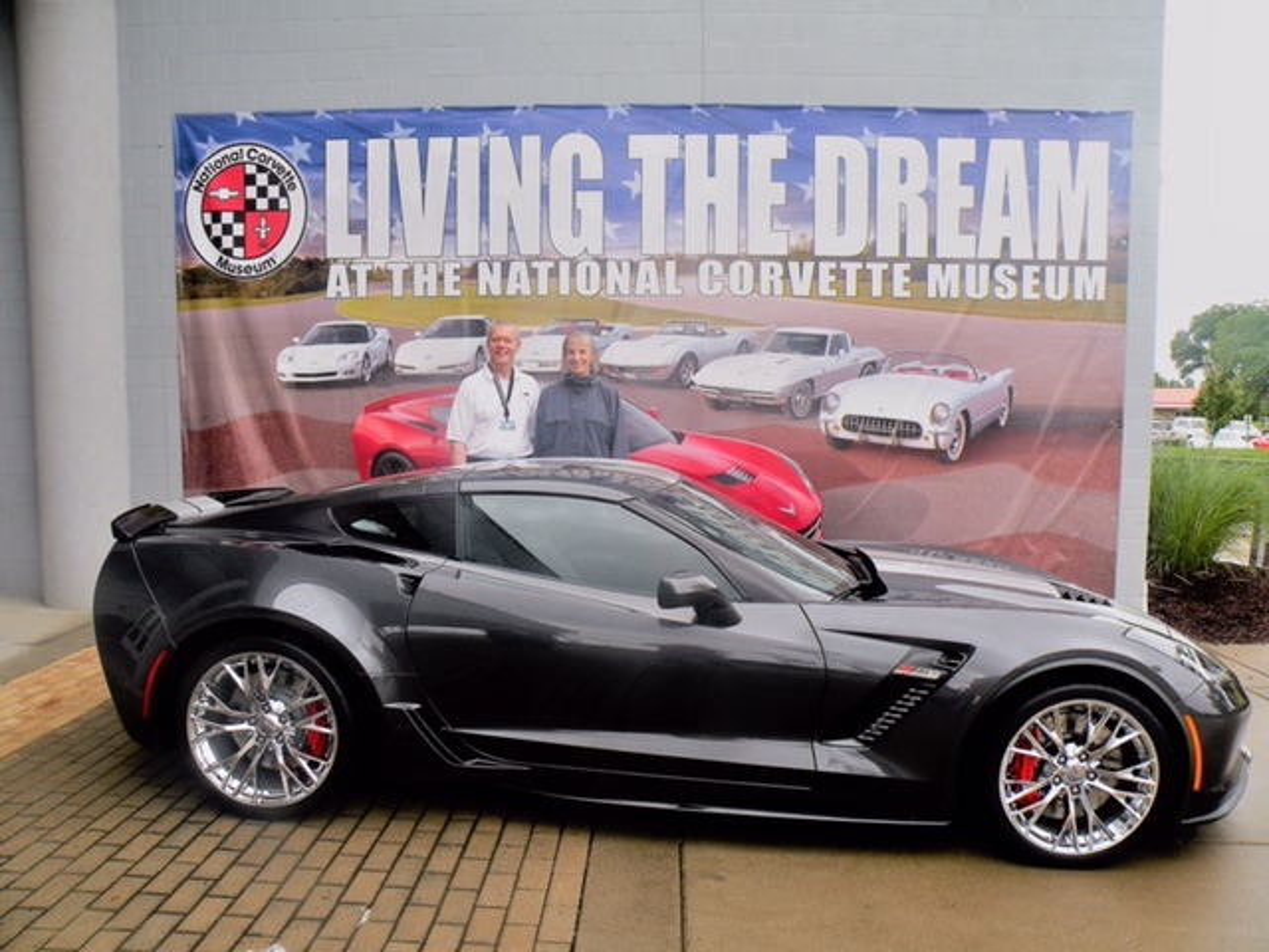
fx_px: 990
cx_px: 634
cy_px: 476
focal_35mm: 27
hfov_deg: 65.3
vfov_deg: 51.4
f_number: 4
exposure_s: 1/103
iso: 64
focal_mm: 4.7
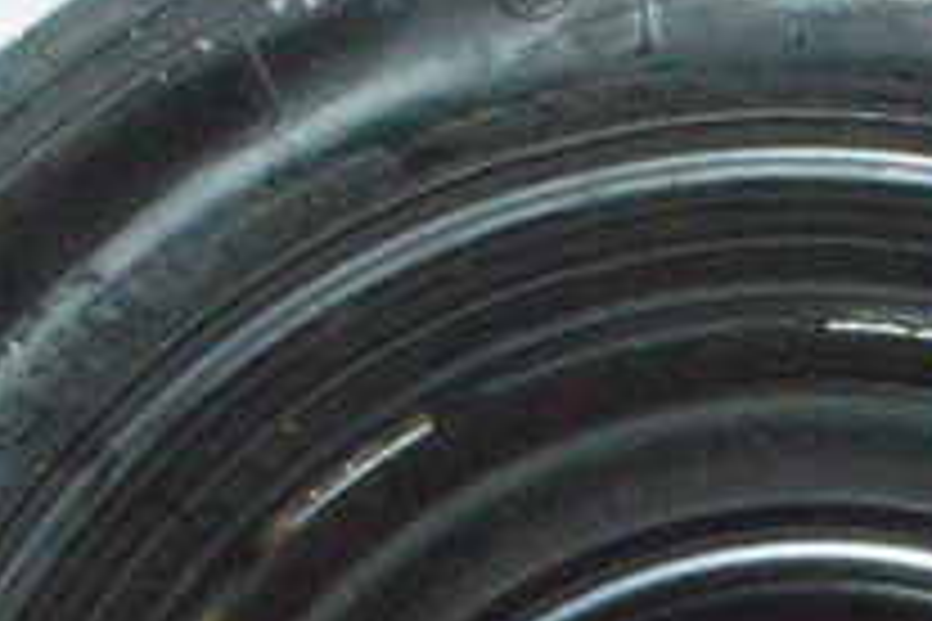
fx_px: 4413
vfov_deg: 7.8
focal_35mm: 170
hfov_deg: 12.0
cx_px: 779
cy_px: 1046
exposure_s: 1/50
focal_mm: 23
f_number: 25
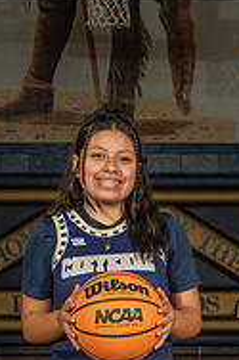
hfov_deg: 12.6
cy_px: 417
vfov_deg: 18.1
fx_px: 1077
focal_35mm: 108
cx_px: 153
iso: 160
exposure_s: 1/200
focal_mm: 45
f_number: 7.1
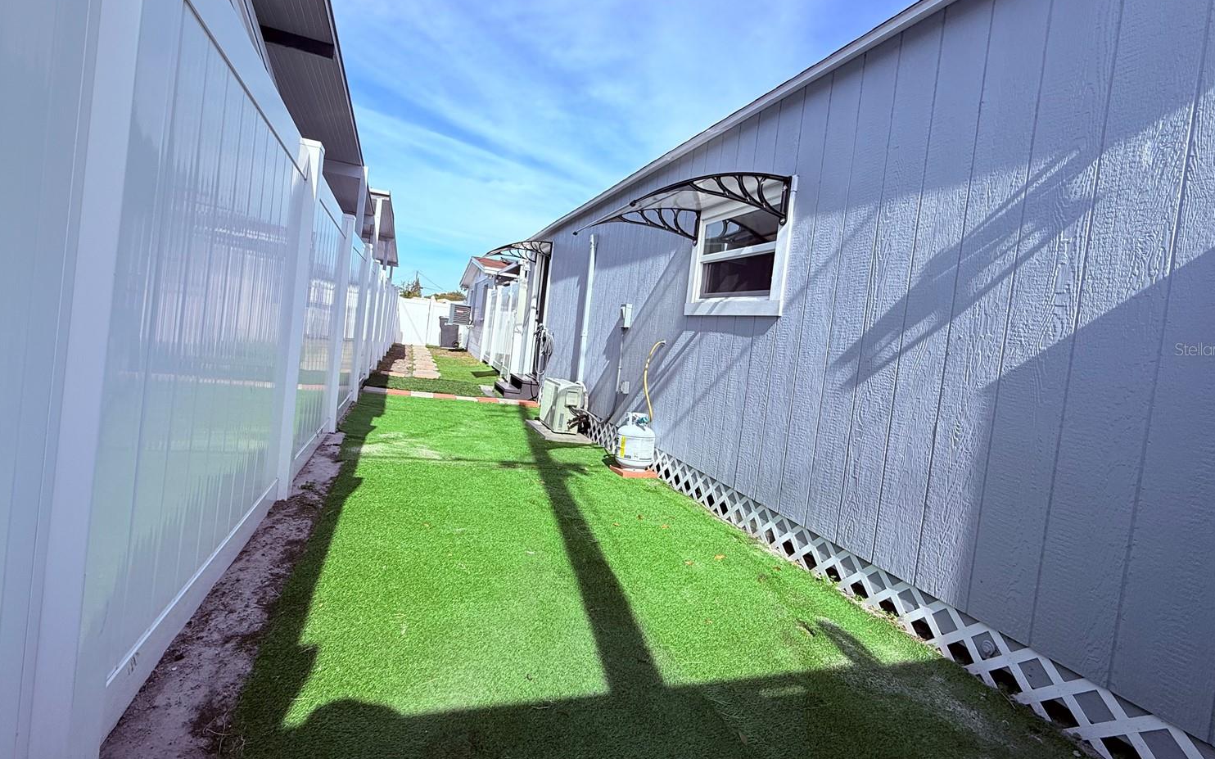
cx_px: 597
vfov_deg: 71.1
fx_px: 530
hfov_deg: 97.8
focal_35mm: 16
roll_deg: -6.6
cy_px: 349
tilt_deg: -1.1
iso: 50
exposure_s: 1/2165
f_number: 2.2
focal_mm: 2.22
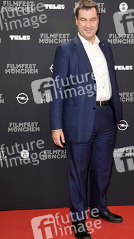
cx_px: 86
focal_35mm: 49
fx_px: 307
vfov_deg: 42.4
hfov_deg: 24.5
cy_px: 122
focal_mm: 27
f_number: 6.3
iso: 640
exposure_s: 1/125
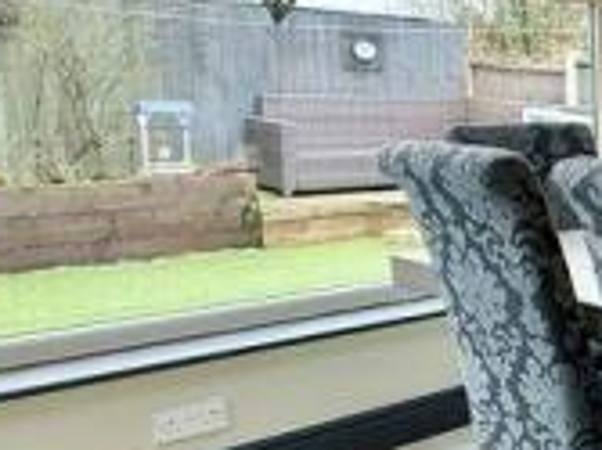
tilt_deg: -7.0
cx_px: 1000
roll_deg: -1.4
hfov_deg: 24.5
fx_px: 852
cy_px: 196
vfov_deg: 29.6
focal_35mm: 49
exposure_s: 1/100
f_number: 2.2
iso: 500
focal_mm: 2.22
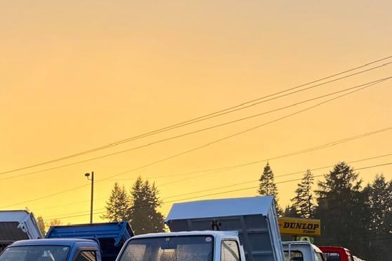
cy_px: 322
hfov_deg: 32.9
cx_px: 24
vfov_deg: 21.8
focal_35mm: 57
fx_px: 621
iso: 100
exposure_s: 1/476
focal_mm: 6.76
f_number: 1.78
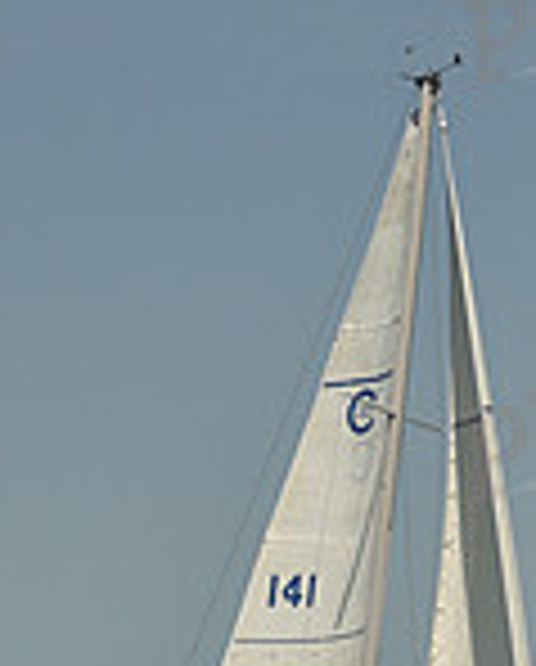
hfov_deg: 3.1
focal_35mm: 495
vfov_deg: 3.9
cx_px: 232
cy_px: 684
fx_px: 9785
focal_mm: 135
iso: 250
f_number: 7.1
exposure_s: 1/800
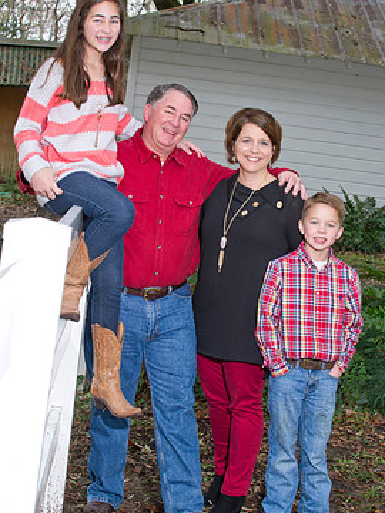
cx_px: 179
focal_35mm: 84
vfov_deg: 23.3
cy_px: 271
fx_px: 1246
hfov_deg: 17.6
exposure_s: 1/100
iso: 1250
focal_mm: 70
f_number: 6.3
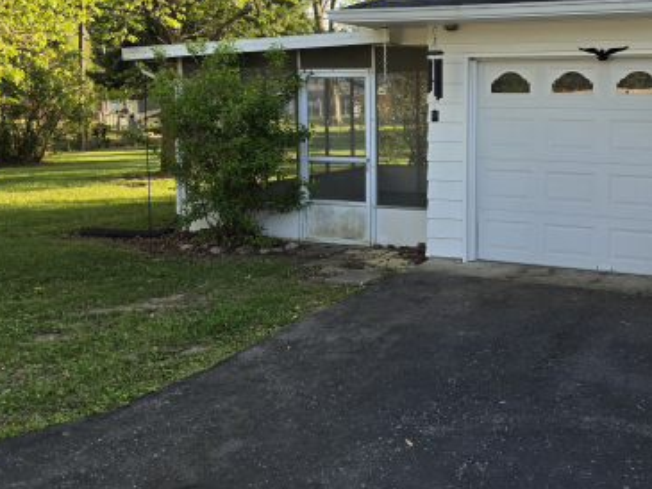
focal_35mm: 42
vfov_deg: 33.9
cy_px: 141
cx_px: 458
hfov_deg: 43.8
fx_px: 791
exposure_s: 1/2283
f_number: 1.4
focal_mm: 6.5
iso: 64
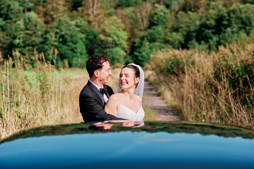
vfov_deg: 16.3
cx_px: 127
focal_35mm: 84
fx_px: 593
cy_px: 84
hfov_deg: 24.2
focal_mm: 56
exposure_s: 1/2700
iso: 125
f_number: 2.5
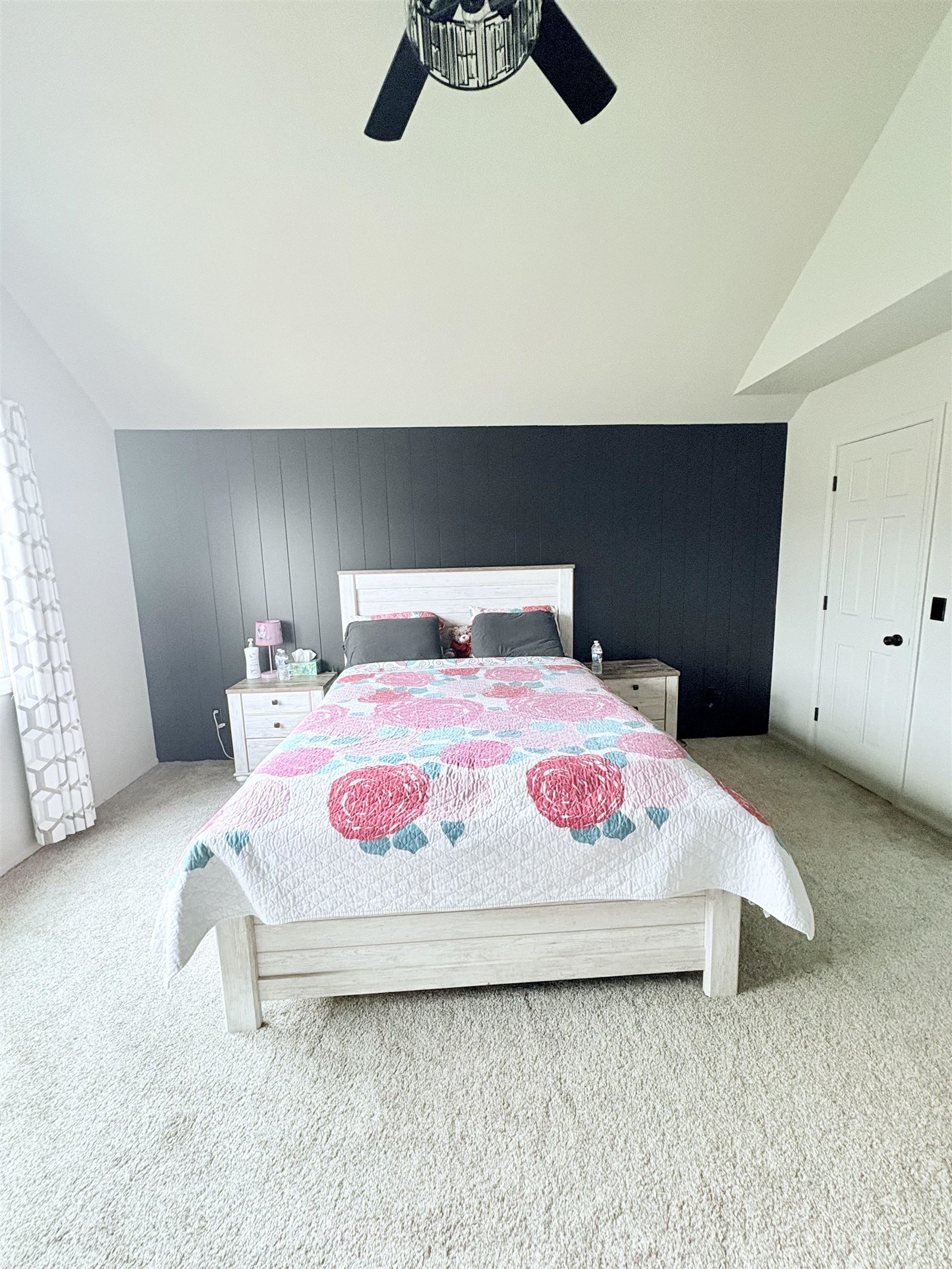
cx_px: 476
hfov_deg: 85.7
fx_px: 513
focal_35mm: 14
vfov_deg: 102.1
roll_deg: +1.8
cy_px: 634
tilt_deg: -8.4
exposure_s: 1/60
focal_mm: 2.22
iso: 400
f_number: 2.2
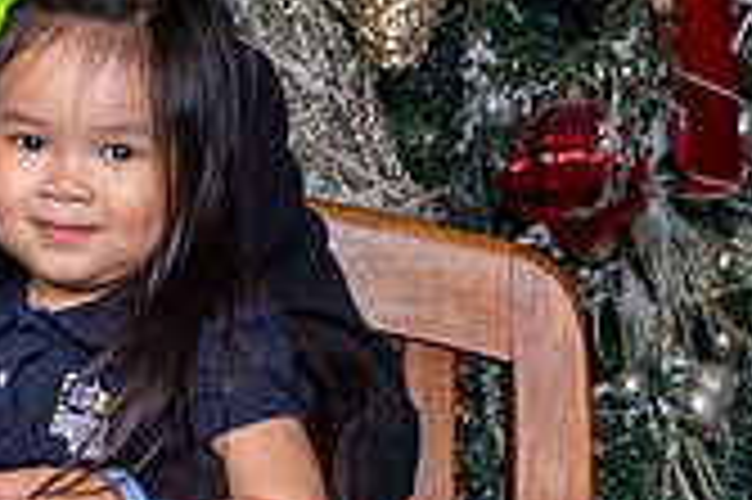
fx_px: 6177
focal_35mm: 296
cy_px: 284
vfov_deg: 4.6
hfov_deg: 6.8
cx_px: -441
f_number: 8
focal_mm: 85
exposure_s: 1/125
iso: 400
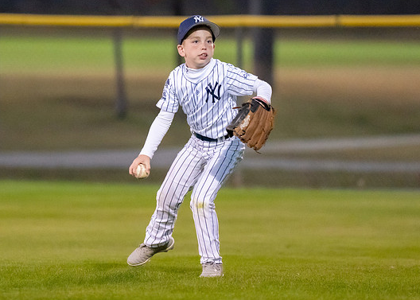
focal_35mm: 400
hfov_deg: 5.0
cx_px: 168
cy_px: 123
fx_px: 4771
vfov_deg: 3.6
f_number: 2.8
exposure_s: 1/1000
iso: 4000
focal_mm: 200
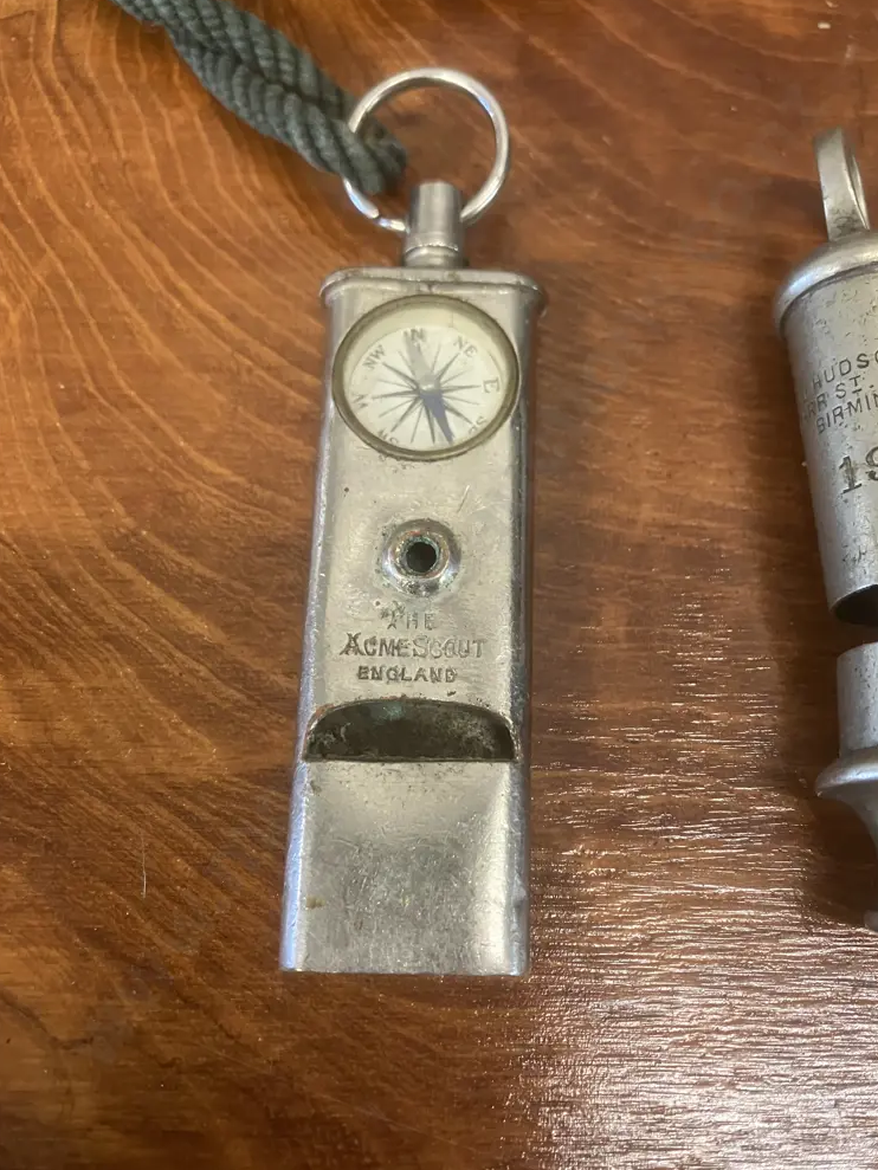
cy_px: 578
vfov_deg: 61.7
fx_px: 981
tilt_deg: -70.0
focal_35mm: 29
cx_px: 448
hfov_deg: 48.2
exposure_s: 1/33
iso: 250
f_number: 1.8
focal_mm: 3.99
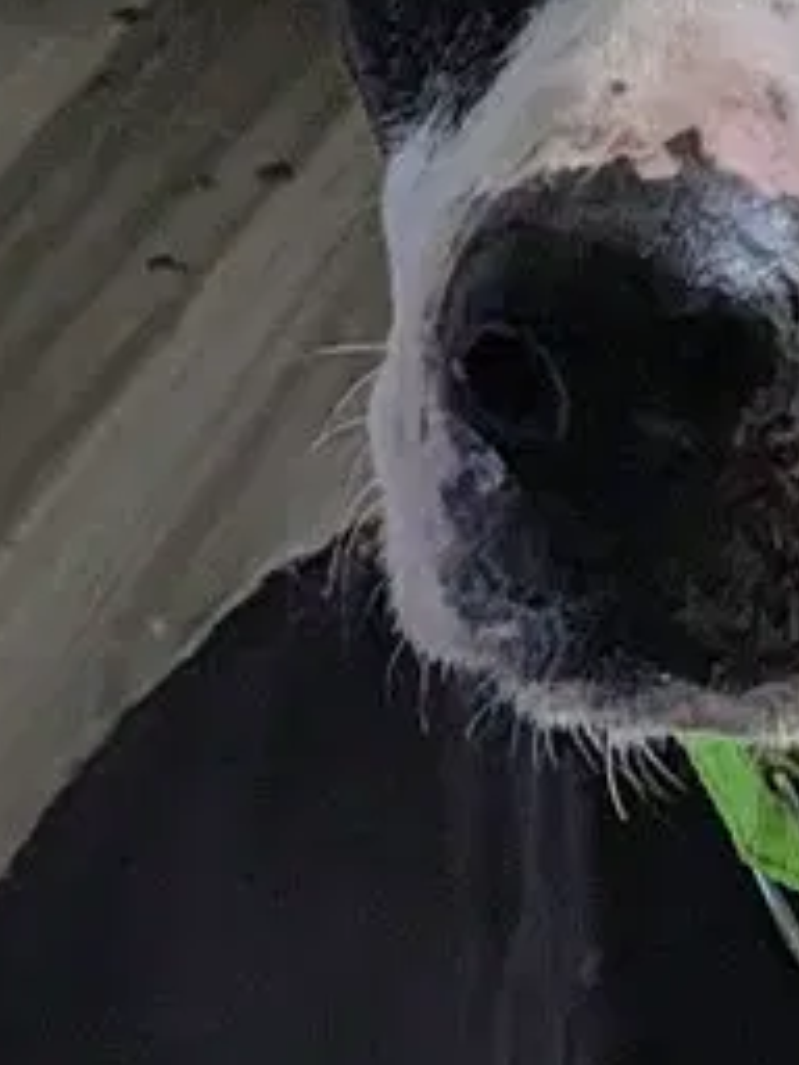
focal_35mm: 90
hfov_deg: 16.0
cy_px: 1023
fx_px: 2770
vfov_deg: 21.1
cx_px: 866
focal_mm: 5.28
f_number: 1.7
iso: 25
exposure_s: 1/357
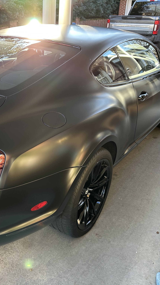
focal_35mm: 35
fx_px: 264
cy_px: 143
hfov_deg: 32.9
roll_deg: +0.2
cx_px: 34
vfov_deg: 56.6
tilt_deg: -27.0
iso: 80
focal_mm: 6.86
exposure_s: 1/121
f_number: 1.78
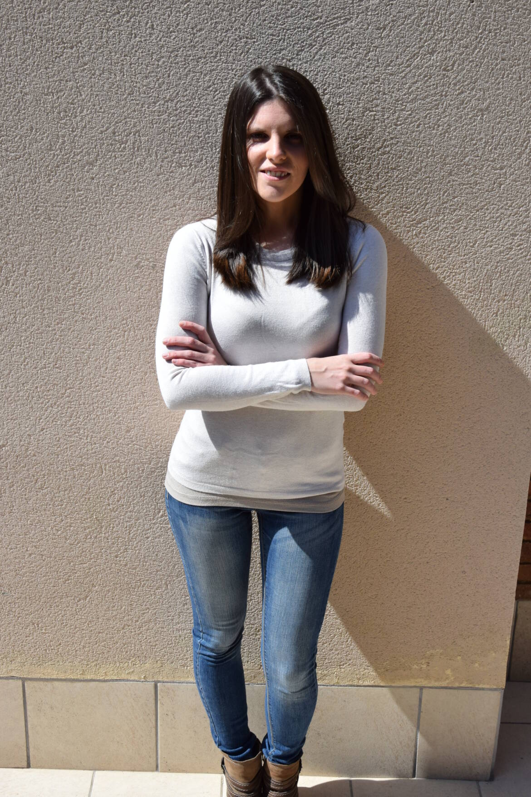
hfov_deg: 28.1
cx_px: 266
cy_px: 398
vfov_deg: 41.1
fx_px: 1062
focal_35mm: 48
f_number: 10
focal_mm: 32
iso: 200
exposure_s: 1/400
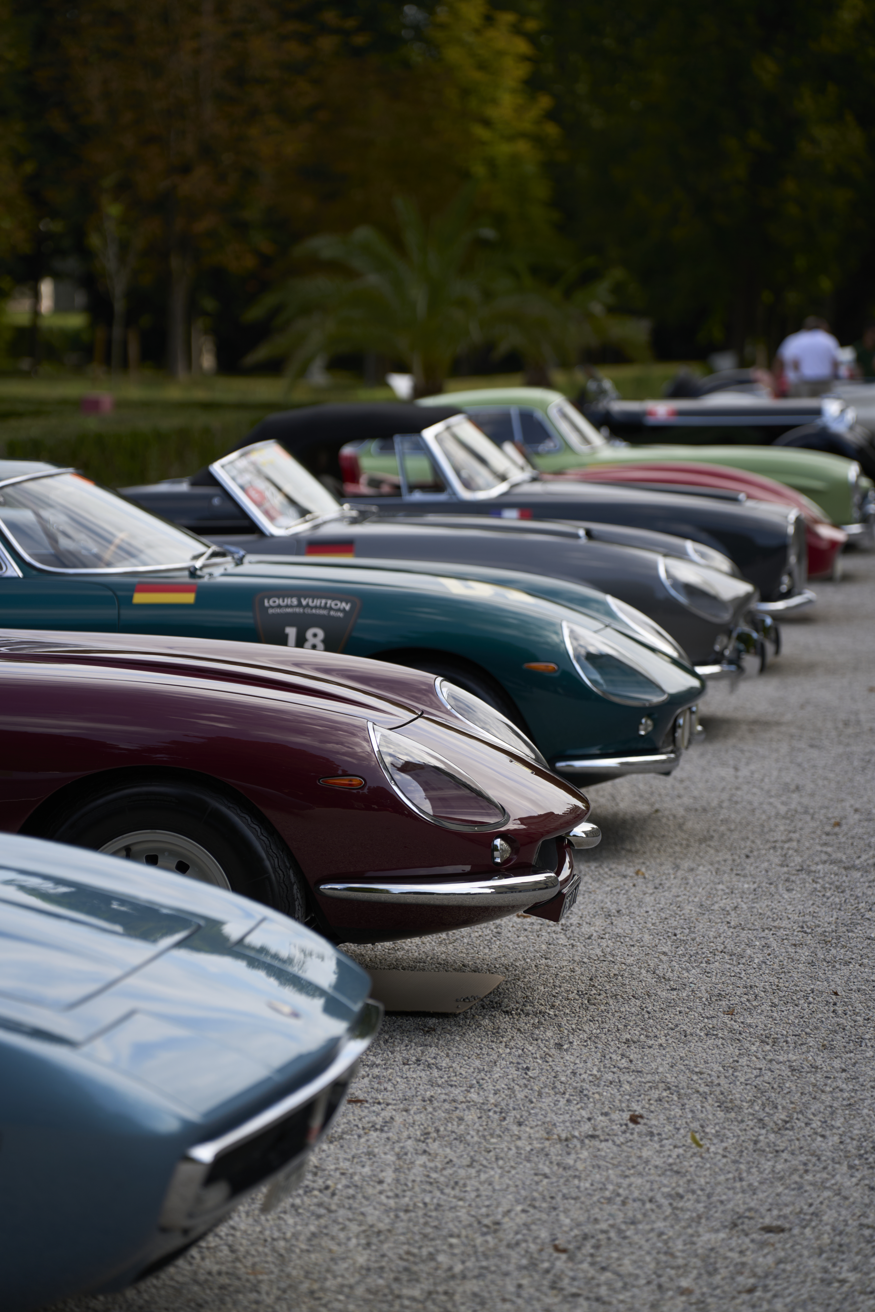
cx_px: 438
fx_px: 4010
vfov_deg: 18.6
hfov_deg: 12.5
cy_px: 656
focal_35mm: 110
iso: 100
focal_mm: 110
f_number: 2.8
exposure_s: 1/1600
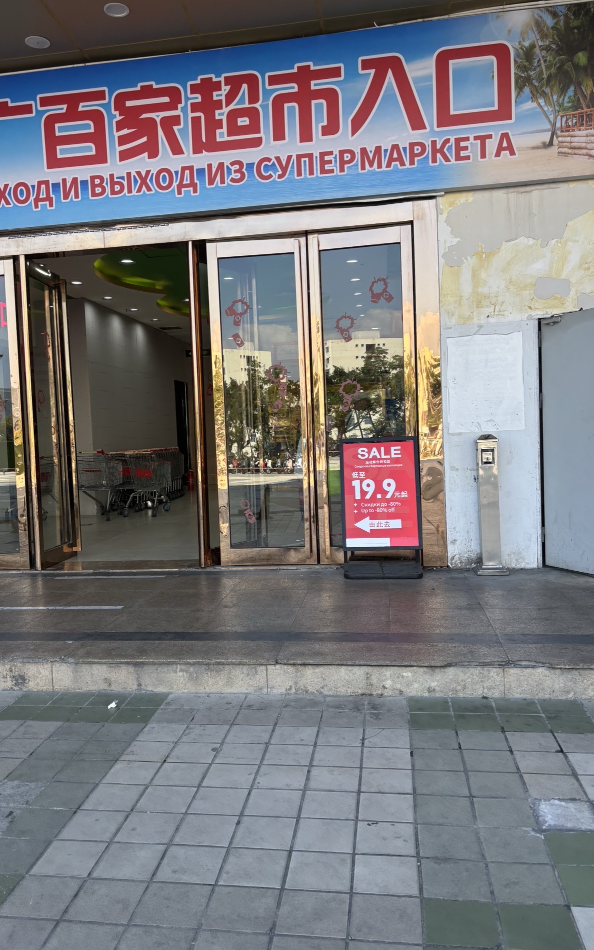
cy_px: 475
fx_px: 751
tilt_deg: -10.2
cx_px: 268
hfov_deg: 43.1
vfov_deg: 64.6
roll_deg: +4.9
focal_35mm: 29
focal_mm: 5.96
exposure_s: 1/522
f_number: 1.6
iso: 50
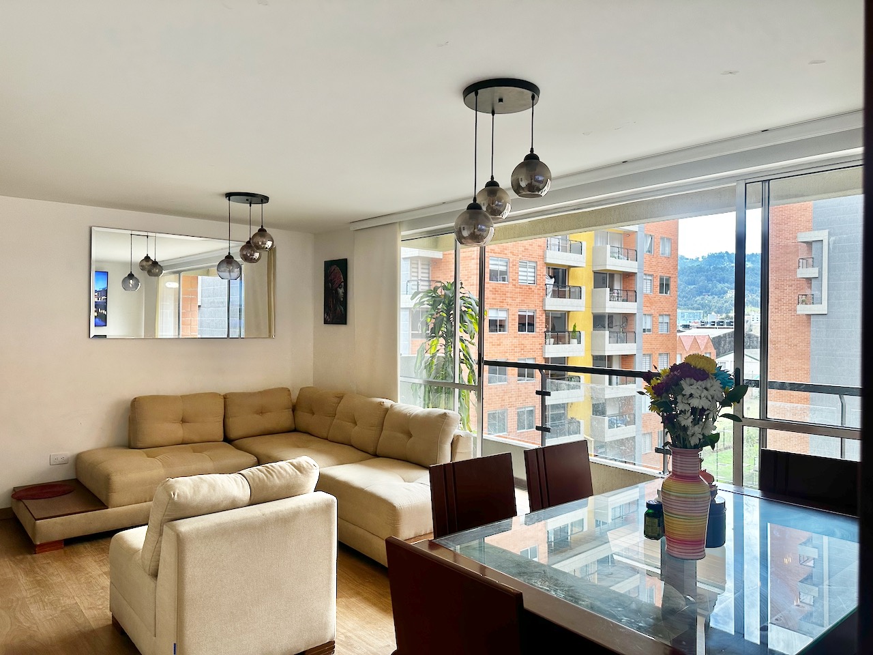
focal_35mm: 24
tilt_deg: +0.1
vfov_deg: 56.8
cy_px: 328
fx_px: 605
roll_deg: -0.8
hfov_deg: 71.6
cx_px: 436
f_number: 1.78
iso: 80
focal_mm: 6.86
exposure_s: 1/298
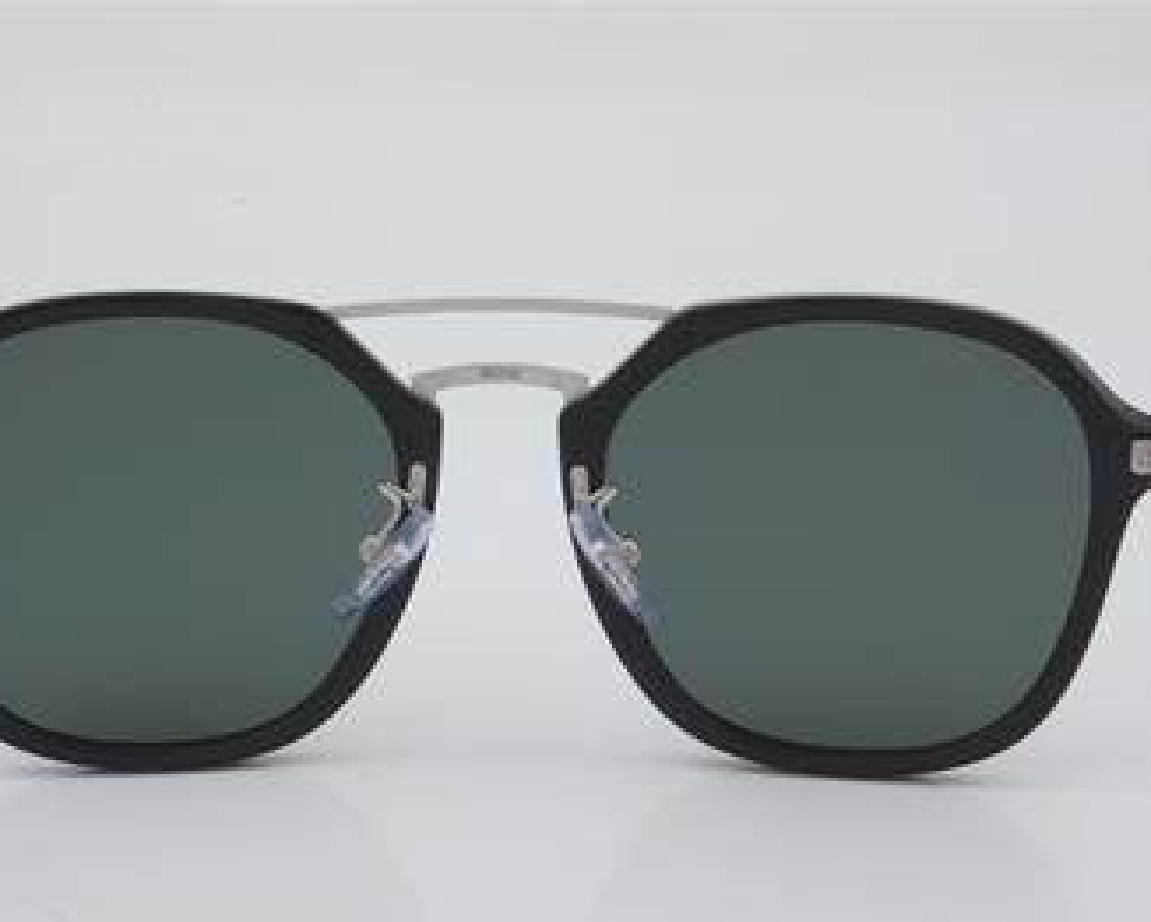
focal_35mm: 86
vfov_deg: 17.9
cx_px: 500
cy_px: 465
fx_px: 2931
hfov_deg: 22.2
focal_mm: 50
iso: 100
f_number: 32
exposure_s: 1/3
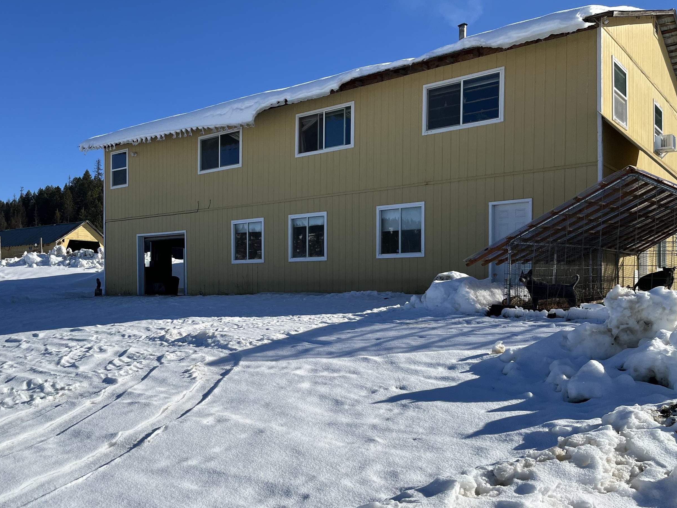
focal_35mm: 33
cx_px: 248
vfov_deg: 42.8
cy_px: 294
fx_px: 645
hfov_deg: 54.6
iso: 50
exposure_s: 1/6897
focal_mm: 5.1
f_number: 1.6
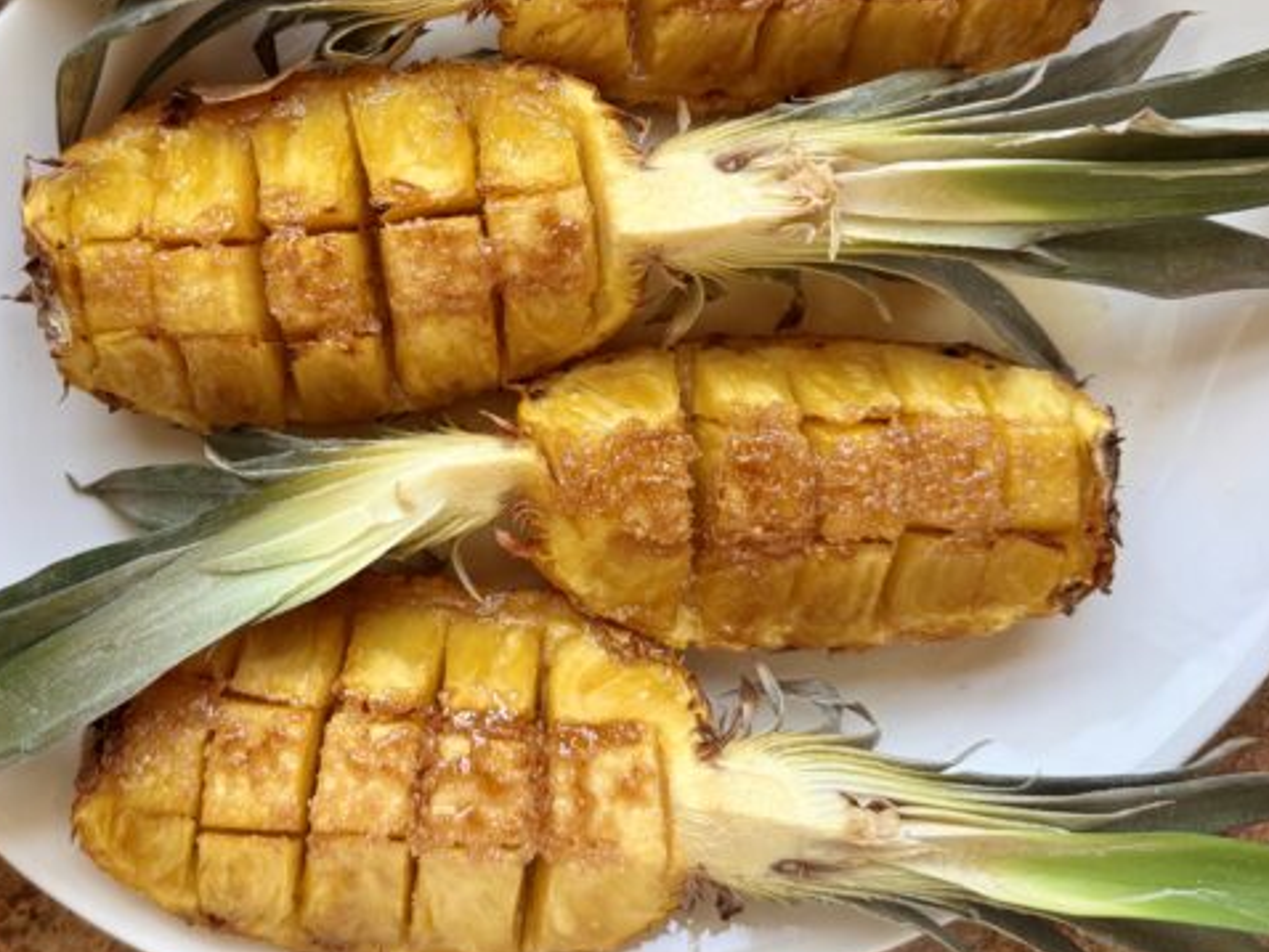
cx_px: 482
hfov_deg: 53.4
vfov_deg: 41.5
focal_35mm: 34
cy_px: 345
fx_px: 1247
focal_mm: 6.76
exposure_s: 1/120
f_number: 1.78
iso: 200
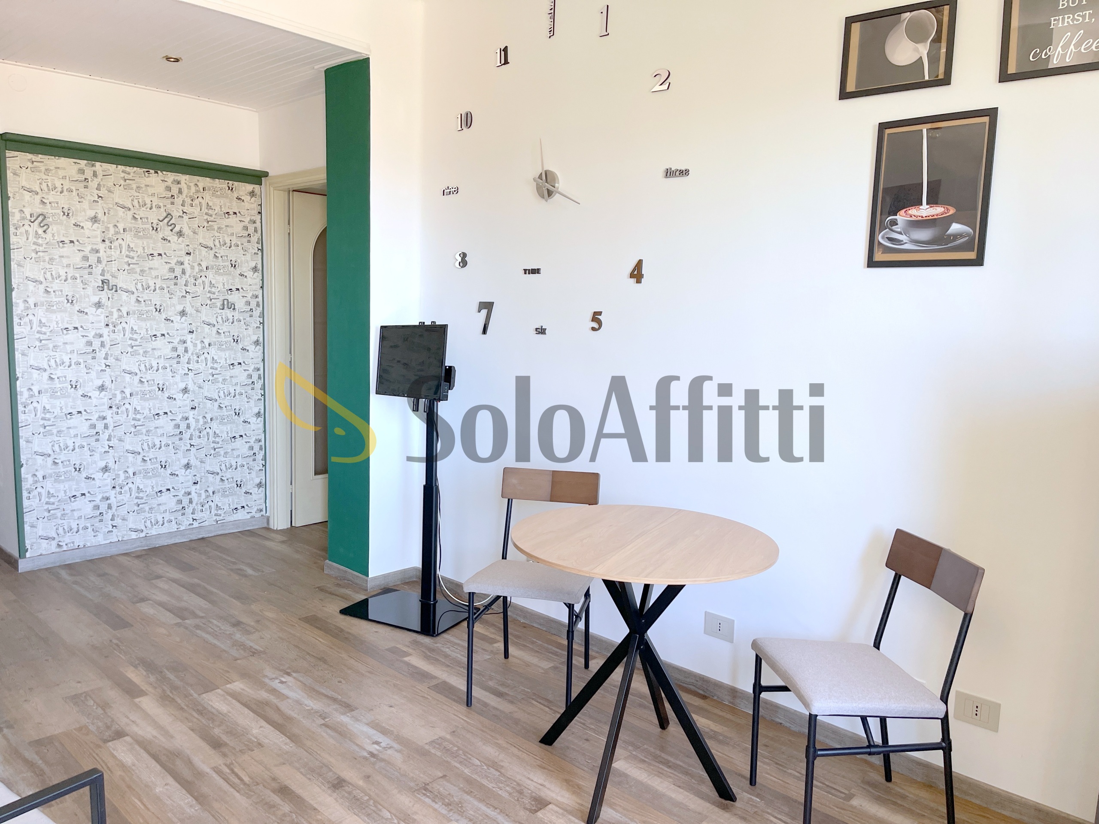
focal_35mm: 25
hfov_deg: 69.4
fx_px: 794
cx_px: 550
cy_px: 412
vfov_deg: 54.9
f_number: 1.6
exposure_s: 1/121
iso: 125
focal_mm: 5.1
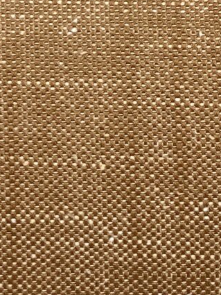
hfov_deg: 4.8
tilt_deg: -21.3
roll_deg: -1.7
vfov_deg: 6.3
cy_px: 156
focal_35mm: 313
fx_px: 2663
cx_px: 82
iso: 64
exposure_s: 1/122
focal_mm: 6
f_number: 2
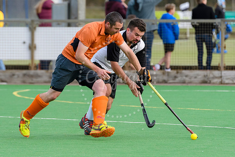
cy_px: 70
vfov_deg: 2.6
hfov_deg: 3.9
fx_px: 3427
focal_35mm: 525
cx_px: 131
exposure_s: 1/2000
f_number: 4
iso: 640
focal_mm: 200
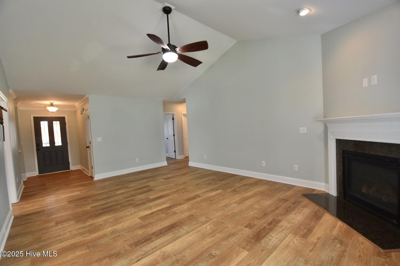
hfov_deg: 100.4
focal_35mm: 15
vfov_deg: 77.3
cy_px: 133
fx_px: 167
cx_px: 200
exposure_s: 1/60
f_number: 4
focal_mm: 10
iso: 500
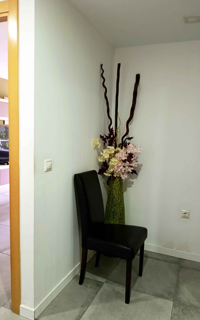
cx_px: 104
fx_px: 227
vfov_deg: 70.3
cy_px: 170
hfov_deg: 47.6
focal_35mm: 26
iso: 1359
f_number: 1.65
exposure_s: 1/25
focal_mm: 6.11
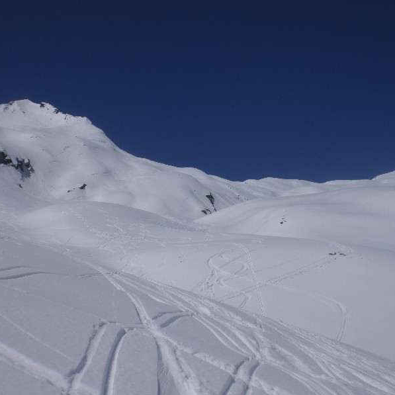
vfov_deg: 37.6
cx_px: 167
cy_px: 198
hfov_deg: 37.5
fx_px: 581
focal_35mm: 45
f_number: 4.4
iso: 50
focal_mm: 6.3
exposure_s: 1/2000
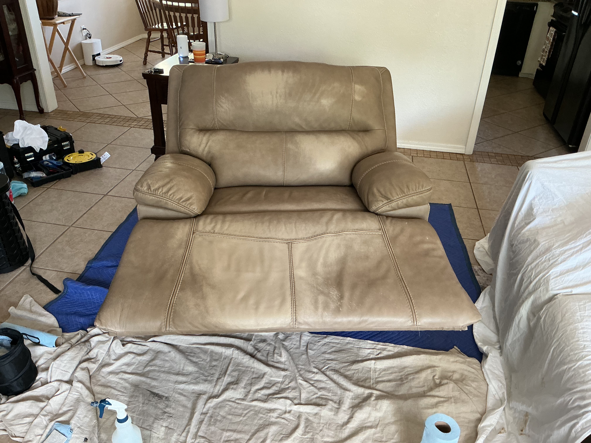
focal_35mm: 29
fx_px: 495
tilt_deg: -30.6
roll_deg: -2.2
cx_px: 296
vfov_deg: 48.2
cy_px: 222
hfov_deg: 61.7
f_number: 1.8
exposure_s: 1/60
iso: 200
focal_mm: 3
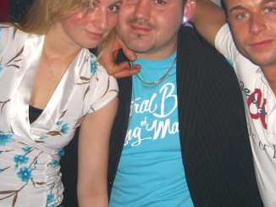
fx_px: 558
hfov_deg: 27.7
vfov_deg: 20.8
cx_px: 166
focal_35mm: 70
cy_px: 48
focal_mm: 7.9
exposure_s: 1/60
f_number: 2.8
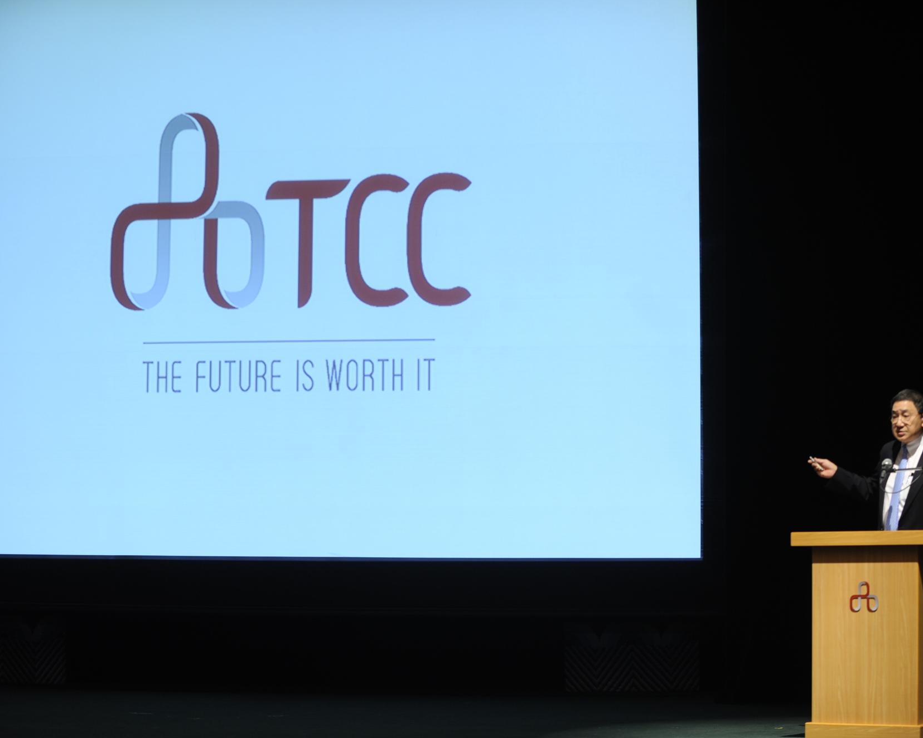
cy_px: 369
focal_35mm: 85
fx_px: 2322
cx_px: 504
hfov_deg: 22.5
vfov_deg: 18.1
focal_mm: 75
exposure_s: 1/100
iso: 800
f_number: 3.5
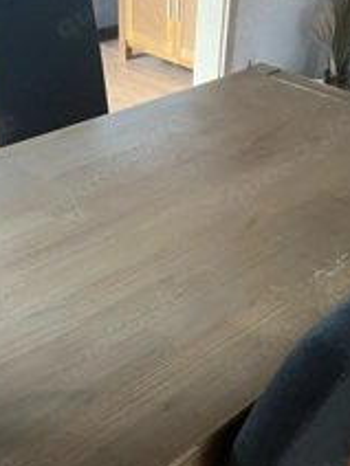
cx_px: 167
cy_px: 356
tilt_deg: -39.6
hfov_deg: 29.7
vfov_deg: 37.8
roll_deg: -2.8
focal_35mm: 49
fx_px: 661
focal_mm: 5.1
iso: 500
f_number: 1.6
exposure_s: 1/56
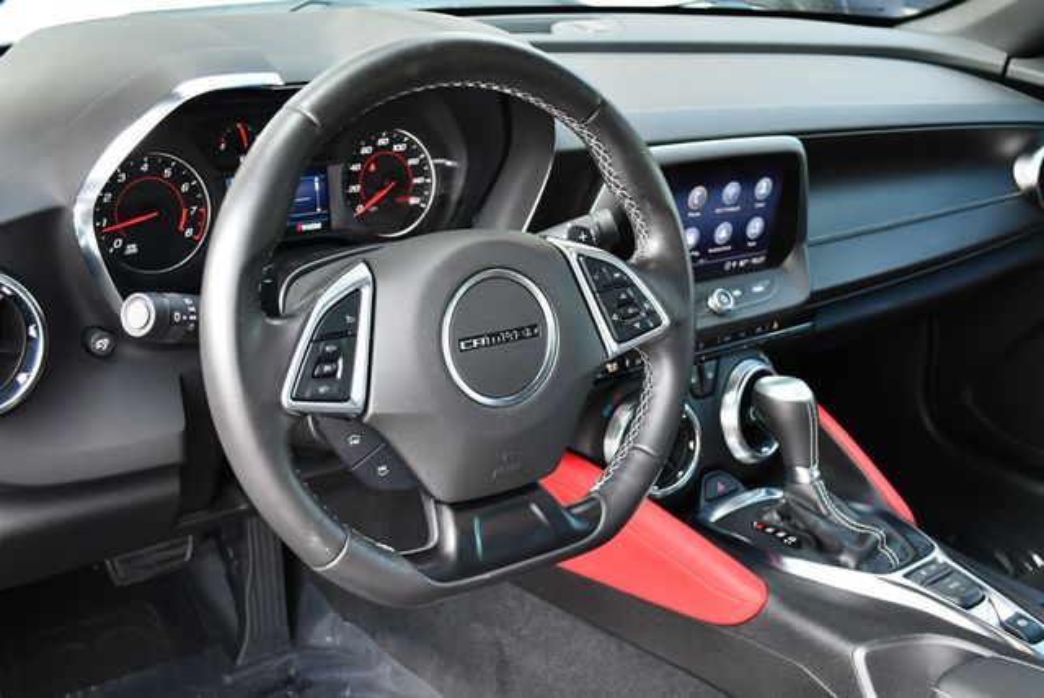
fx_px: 1277
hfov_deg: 44.5
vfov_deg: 30.6
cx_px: 522
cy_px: 349
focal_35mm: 44
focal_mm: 22
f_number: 3.8
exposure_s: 1/160
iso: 800
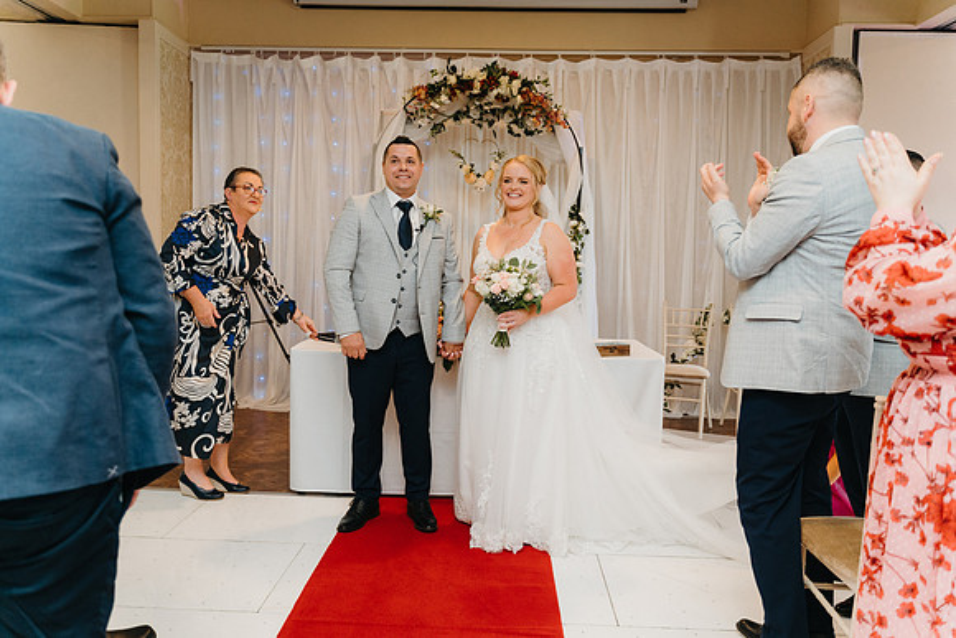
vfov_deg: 46.4
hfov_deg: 65.5
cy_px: 319
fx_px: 744
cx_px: 478
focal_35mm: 28
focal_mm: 28
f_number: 2.8
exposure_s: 1/160
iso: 1250
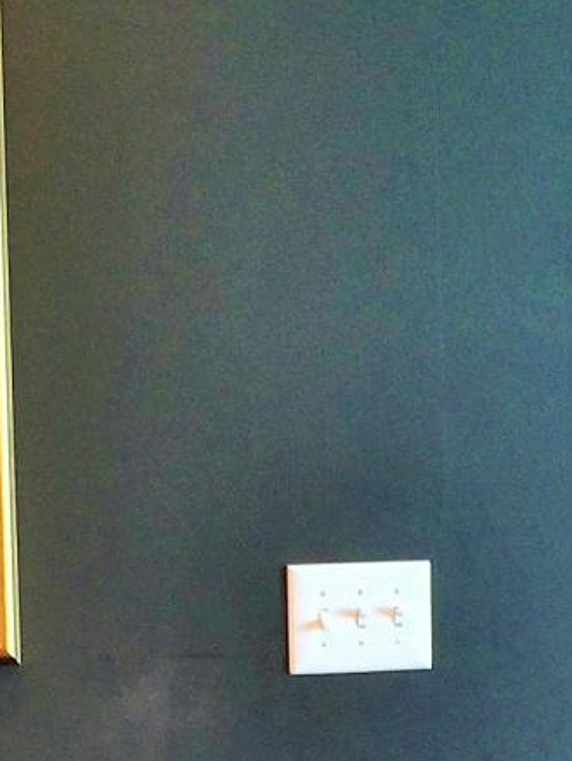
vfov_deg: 14.7
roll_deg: +0.7
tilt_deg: -6.7
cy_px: 744
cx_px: 300
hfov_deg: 11.2
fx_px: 2904
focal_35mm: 132
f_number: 2.2
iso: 40
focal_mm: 4.15
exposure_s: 1/30
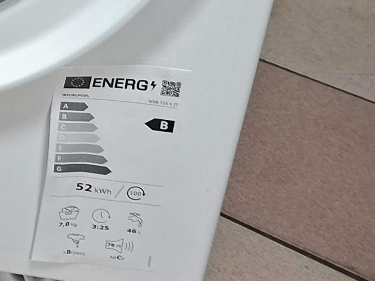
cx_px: -306
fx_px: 1062
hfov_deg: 16.6
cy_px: -234
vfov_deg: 13.5
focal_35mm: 98
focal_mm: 5.54
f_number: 1.8
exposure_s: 1/33
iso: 250
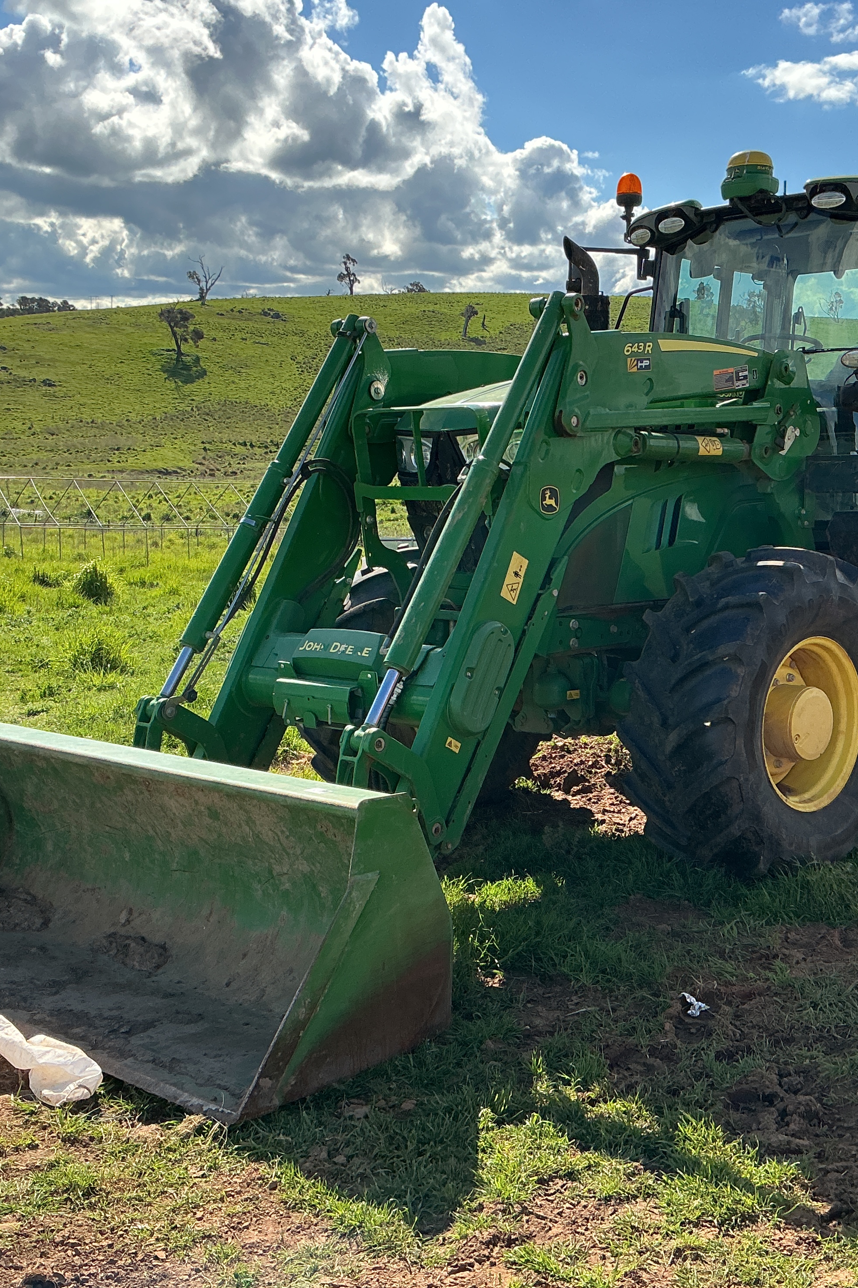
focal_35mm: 41
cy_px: 636
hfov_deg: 32.4
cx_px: 550
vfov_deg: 47.4
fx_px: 1466
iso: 25
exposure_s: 1/1577
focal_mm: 3
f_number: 1.8
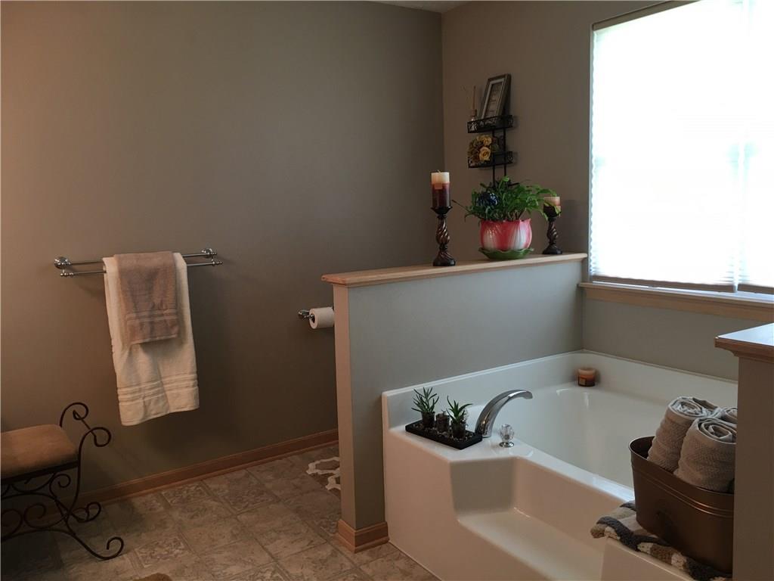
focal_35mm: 29
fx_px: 648
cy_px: 290
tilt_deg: -7.0
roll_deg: +0.9
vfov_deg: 48.2
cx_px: 387
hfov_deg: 61.7
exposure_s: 1/15
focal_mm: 4.15
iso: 25
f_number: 2.2
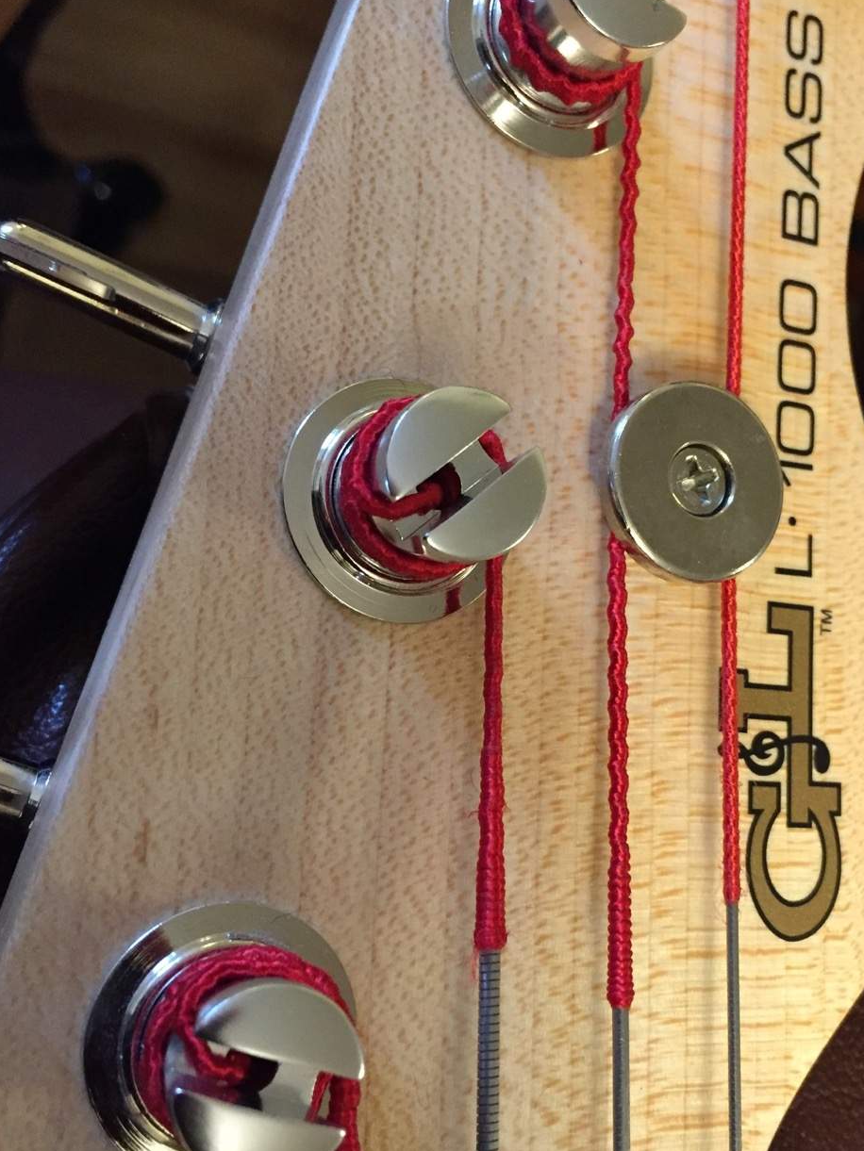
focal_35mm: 38
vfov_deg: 48.9
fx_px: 1264
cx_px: 487
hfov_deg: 37.7
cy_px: 628
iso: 250
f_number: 2.2
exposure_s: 1/20
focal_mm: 4.15
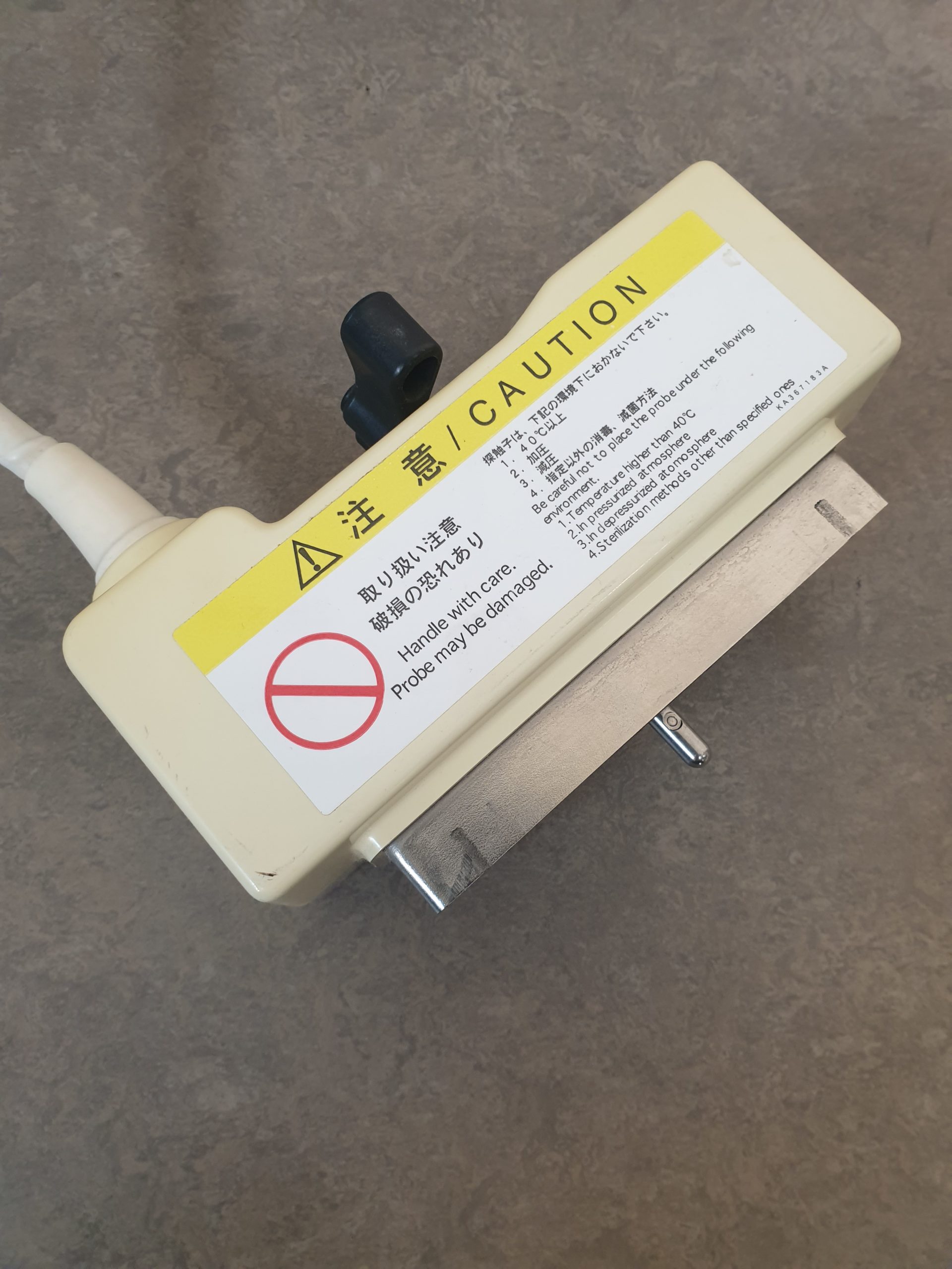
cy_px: 634
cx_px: 476
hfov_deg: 53.1
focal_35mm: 26
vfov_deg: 67.3
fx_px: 953
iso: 160
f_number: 2.4
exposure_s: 1/50
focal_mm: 4.3
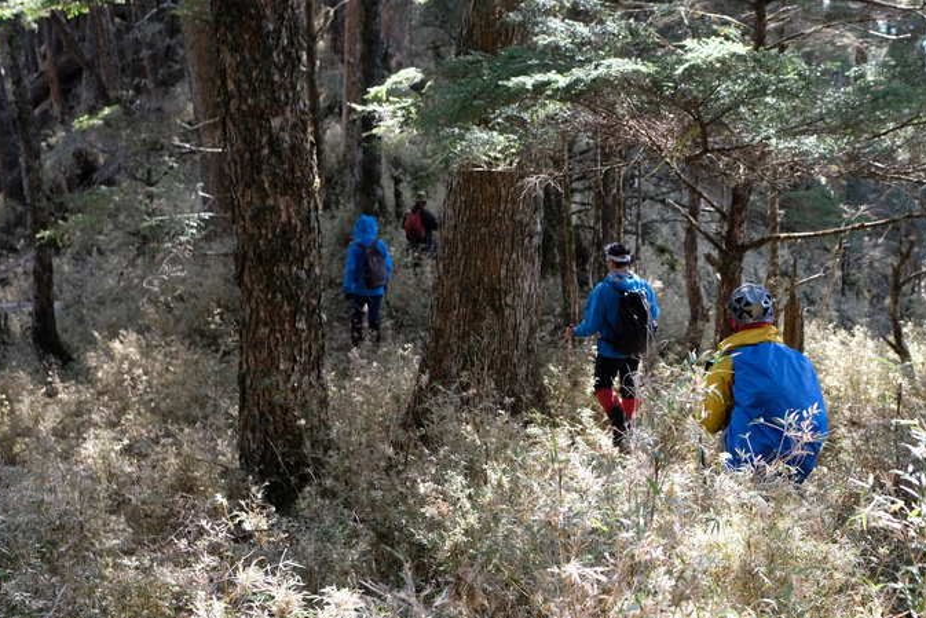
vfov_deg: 26.0
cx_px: 652
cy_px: 272
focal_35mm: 52
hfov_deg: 37.6
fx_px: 1338
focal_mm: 23
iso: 640
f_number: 3.6
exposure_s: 1/240
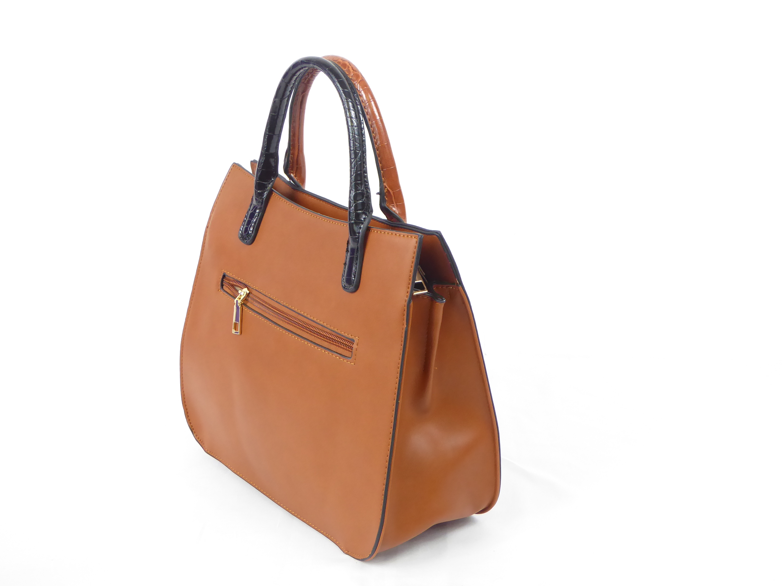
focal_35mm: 53
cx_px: 391
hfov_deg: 36.2
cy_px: 293
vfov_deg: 27.5
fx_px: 1197
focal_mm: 9
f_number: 4.1
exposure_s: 1/50
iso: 400
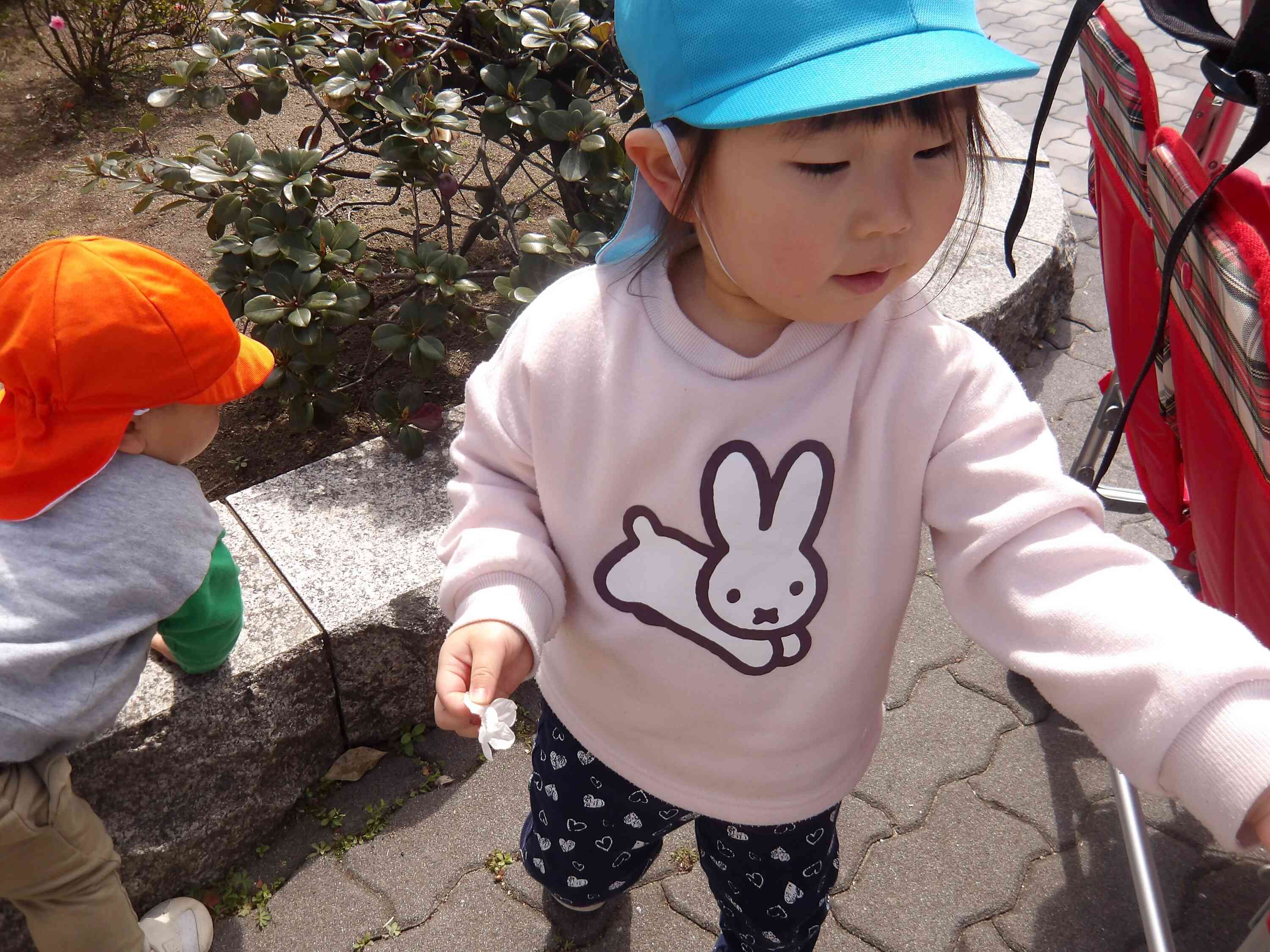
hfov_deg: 65.3
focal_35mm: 27
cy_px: 476
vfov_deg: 51.4
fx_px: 991
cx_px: 635
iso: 100
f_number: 3
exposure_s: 1/990
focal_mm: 4.9
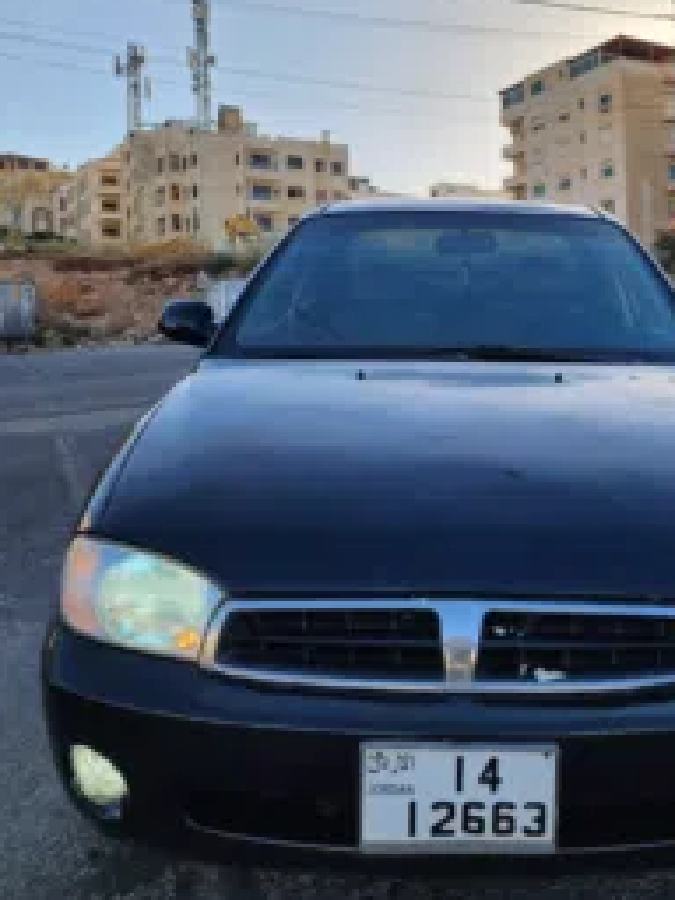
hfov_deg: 39.1
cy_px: 355
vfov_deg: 51.0
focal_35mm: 36
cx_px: 464
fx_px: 936
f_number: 1.8
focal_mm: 6.4
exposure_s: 1/647
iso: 12
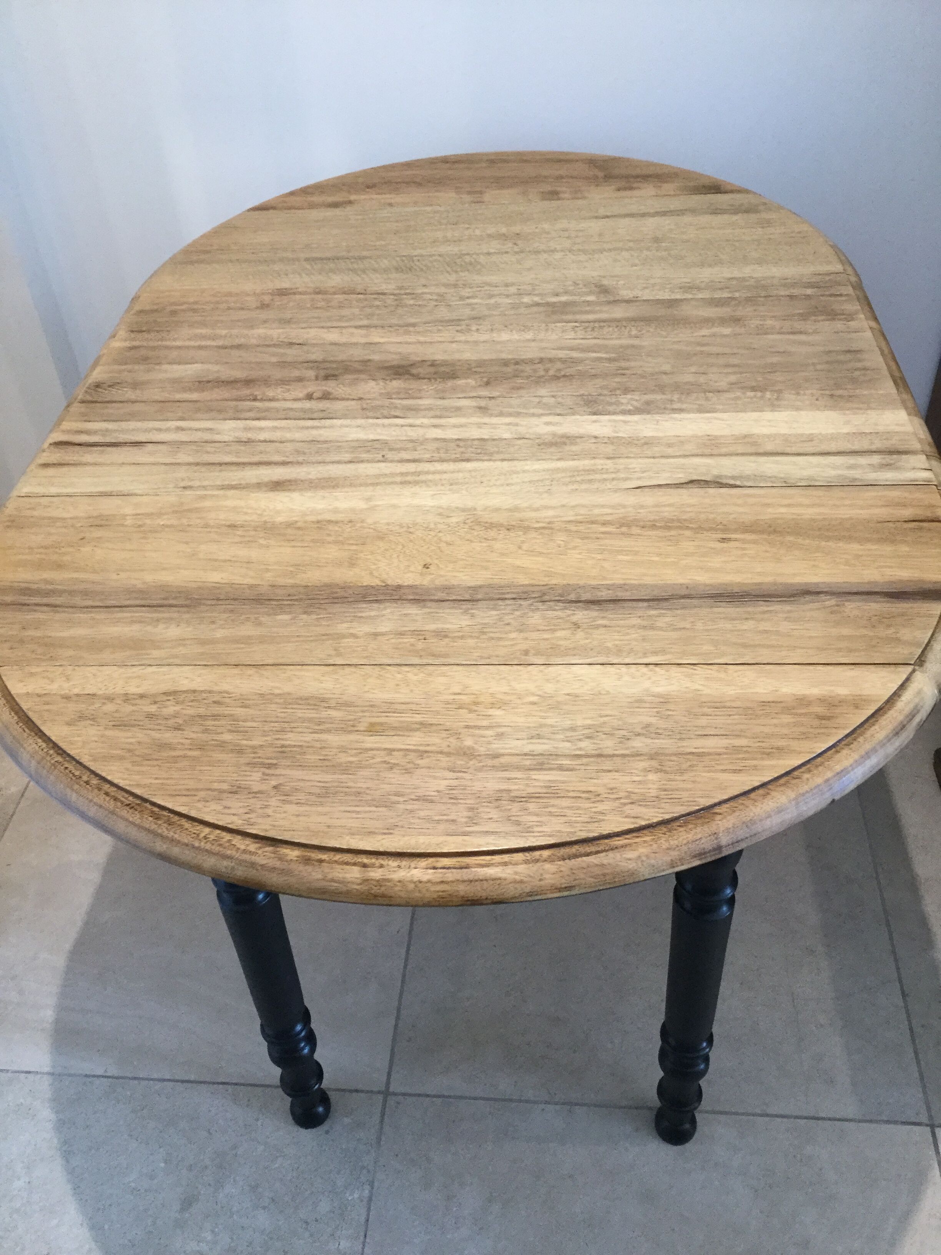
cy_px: 628
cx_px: 470
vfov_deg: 58.4
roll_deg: +4.5
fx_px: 1124
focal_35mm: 31
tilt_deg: -42.3
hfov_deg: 45.4
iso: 125
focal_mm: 3.3
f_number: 2.4
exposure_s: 1/33
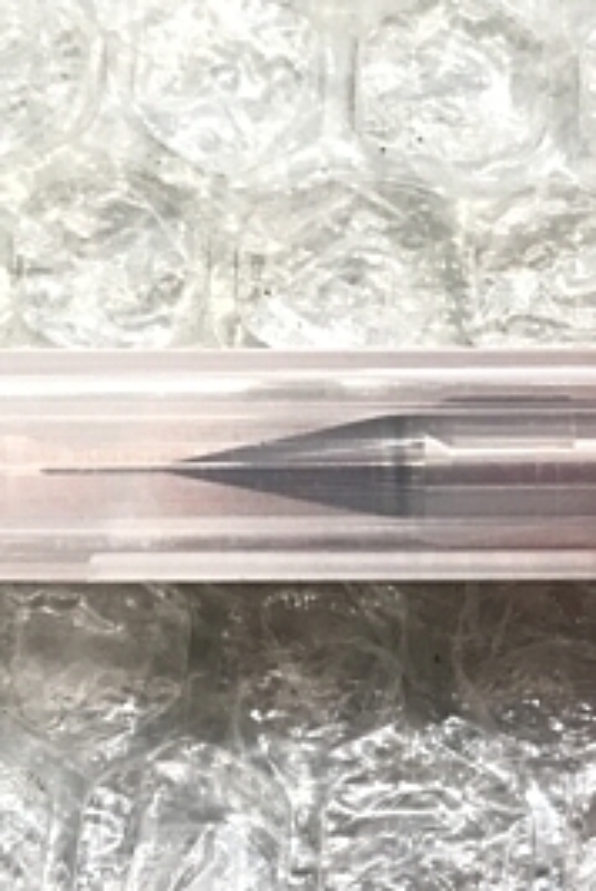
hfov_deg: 19.4
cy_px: 462
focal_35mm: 70
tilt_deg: -76.3
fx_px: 1734
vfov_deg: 28.8
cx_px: 422
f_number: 1.8
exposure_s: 1/40
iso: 32
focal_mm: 3.99
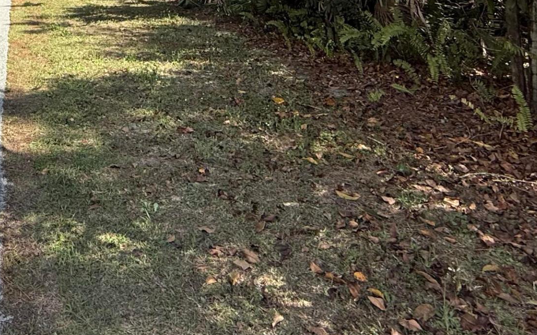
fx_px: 571
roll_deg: +1.8
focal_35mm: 39
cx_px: 64
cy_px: -126
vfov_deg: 26.5
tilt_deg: +7.4
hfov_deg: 46.1
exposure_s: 1/928
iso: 50
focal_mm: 2.22
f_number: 2.2
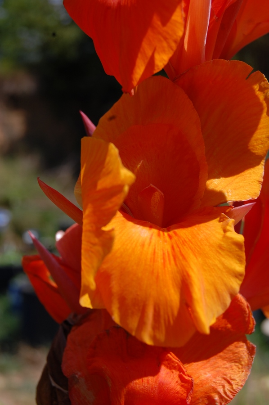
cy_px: 202
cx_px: 134
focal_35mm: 63
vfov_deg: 31.9
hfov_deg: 21.5
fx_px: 708
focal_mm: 42
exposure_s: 1/400
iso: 200
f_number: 10
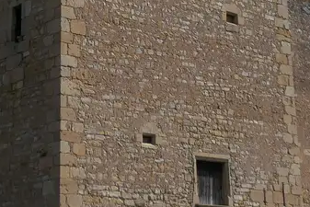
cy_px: -44
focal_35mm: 110
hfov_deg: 18.6
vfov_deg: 12.2
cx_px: 180
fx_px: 948
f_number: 4
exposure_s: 1/1300
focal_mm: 10.7
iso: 125
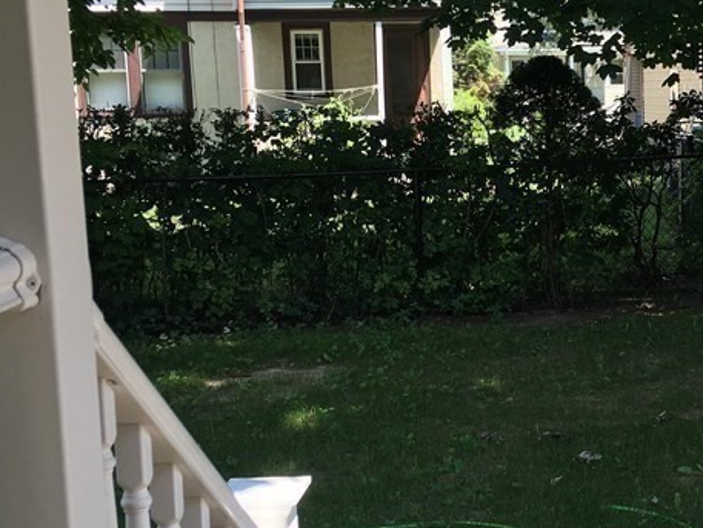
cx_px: 629
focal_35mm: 65
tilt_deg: -8.3
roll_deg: +0.4
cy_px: 305
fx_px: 1320
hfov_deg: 28.7
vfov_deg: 22.6
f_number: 2.2
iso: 25
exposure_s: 1/229
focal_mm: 4.15
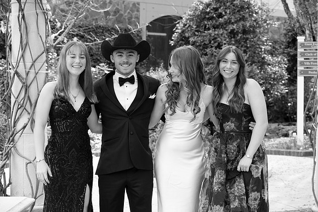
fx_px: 671
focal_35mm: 76
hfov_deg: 26.6
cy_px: 106
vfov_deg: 18.0
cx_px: 159
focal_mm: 76
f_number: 6
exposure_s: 1/800
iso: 1250
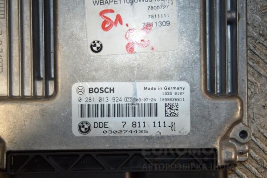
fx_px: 645
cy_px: 89
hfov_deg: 23.4
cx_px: 134
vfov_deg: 15.7
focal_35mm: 87
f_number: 8
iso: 800
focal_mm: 58
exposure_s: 1/200
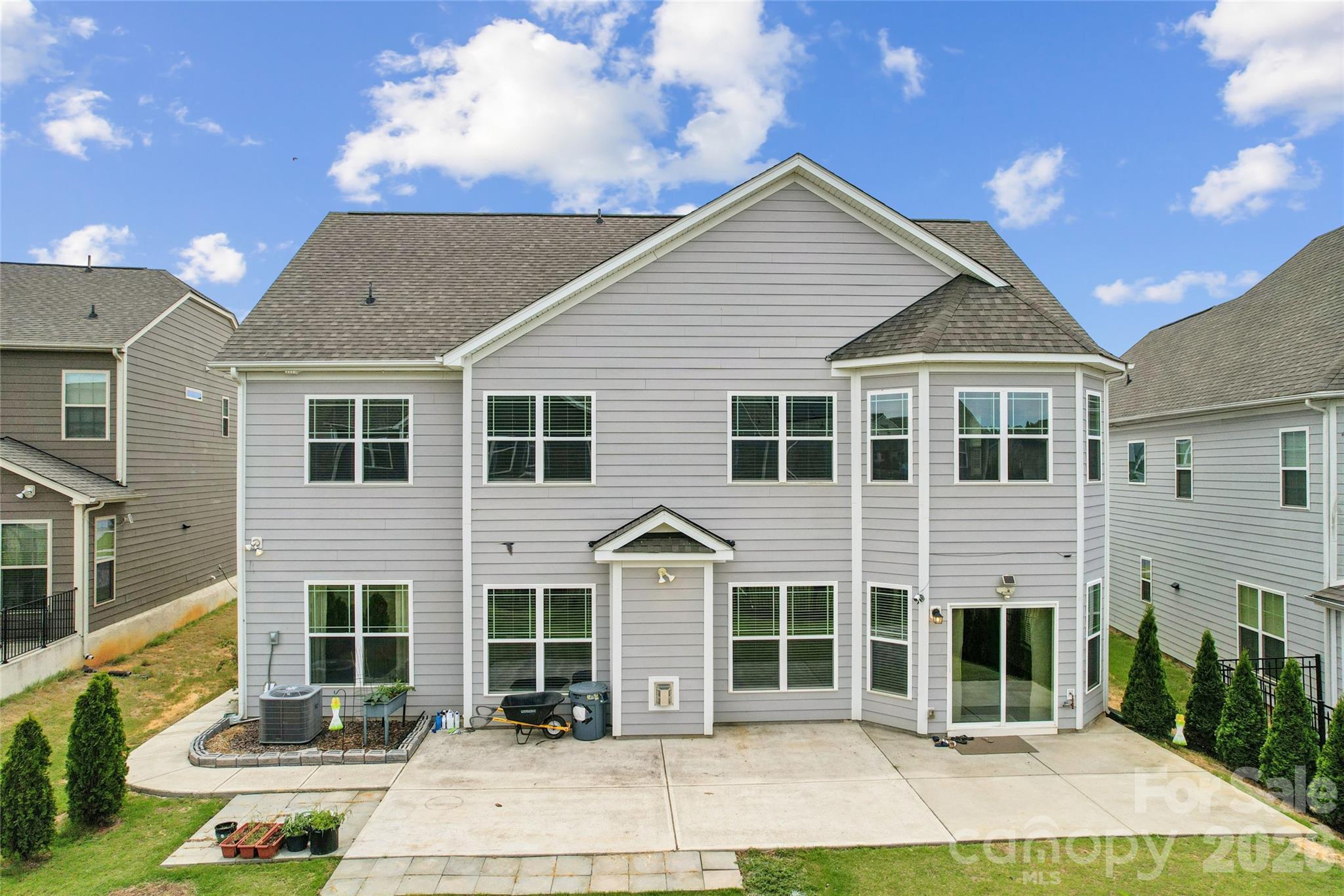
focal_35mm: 22
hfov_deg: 78.6
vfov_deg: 57.2
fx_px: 821
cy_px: 448
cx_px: 672
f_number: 2.8
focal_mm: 8.4
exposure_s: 1/500
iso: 100
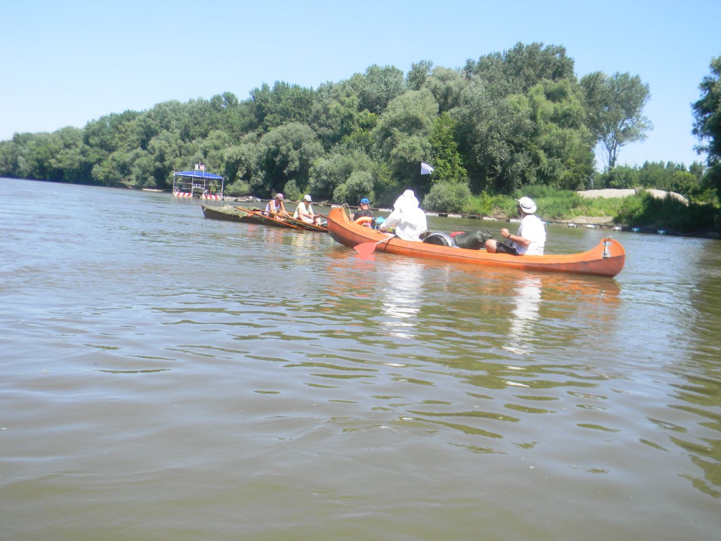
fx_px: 750
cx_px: 360
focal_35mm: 36
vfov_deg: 39.7
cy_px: 270
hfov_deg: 51.4
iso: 80
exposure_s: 1/560
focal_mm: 6.4
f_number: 3.7
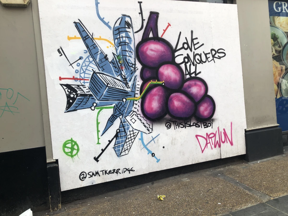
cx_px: 144
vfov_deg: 49.7
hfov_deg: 63.4
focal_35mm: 28
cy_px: 108
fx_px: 233
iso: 20
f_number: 1.8
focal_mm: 4
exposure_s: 1/180
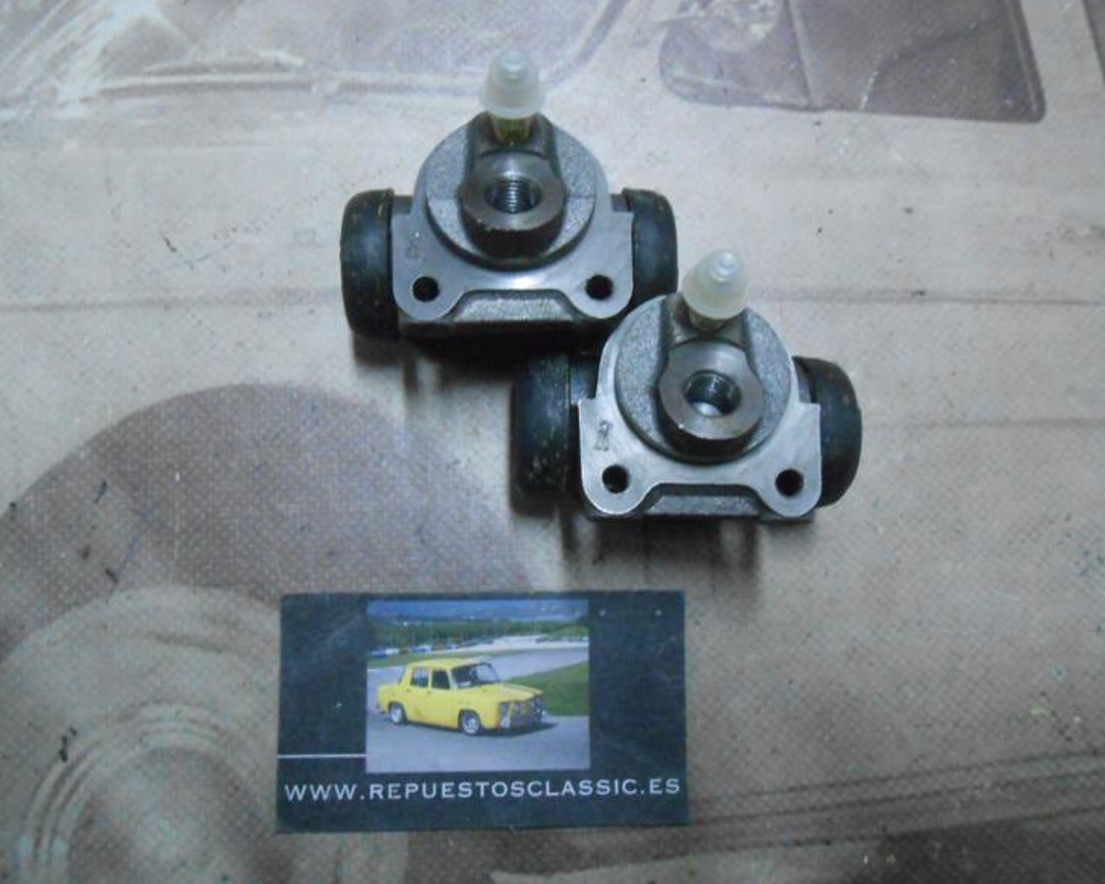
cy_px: 431
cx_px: 530
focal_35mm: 28
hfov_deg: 62.2
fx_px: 916
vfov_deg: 51.5
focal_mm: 4.6
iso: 800
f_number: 3.5
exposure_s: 1/20
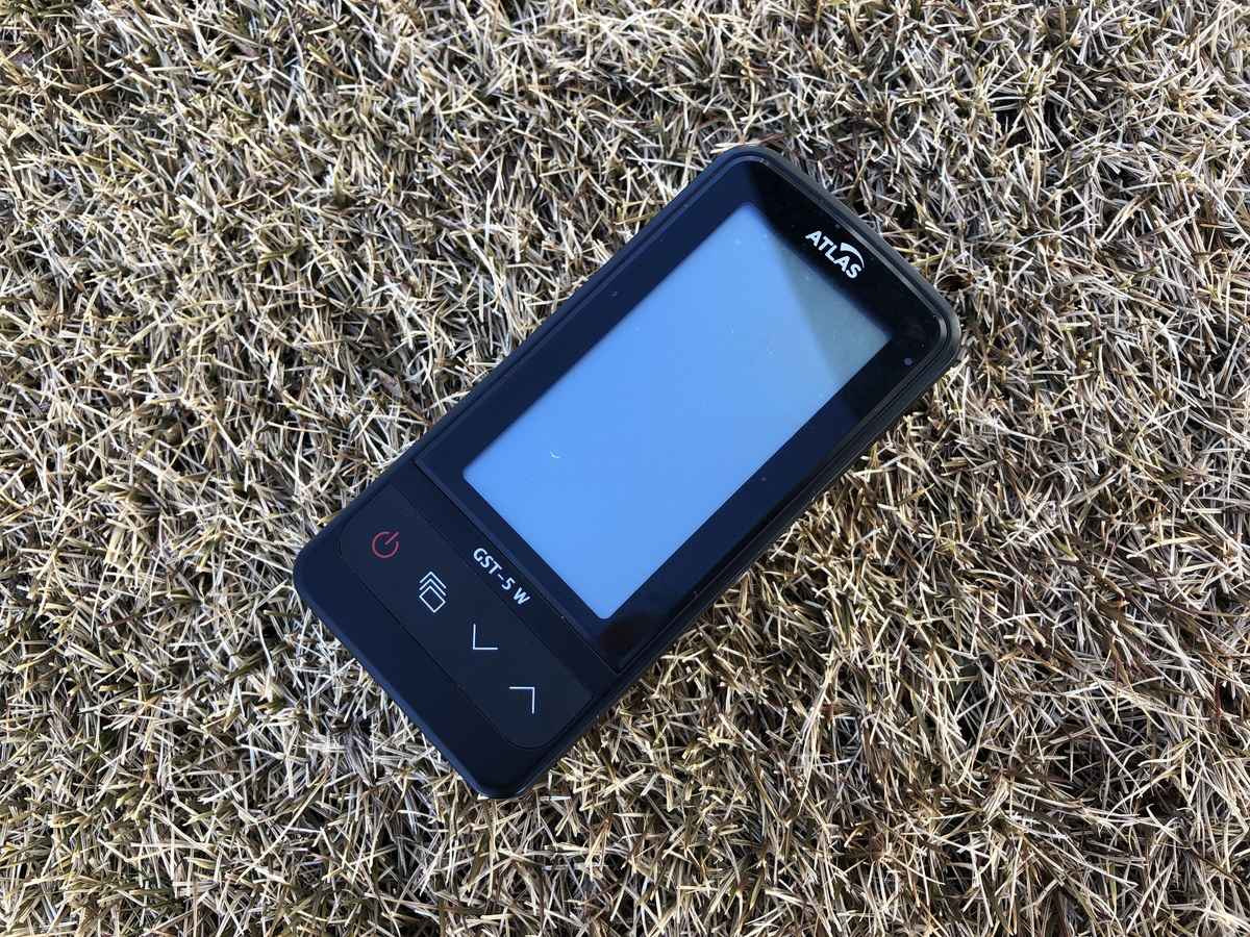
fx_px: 1011
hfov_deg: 63.4
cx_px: 625
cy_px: 468
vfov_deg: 49.7
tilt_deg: -78.6
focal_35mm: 28
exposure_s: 1/120
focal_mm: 3.99
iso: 25
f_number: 1.8
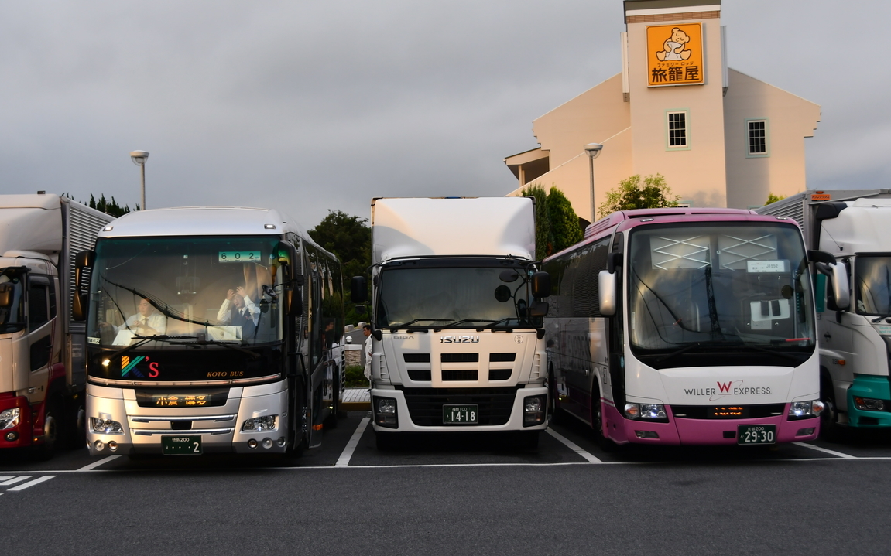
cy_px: 287
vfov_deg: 25.3
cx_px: 434
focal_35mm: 51
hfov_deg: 39.6
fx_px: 1238
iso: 400
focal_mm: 32
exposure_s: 1/250
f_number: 4.5
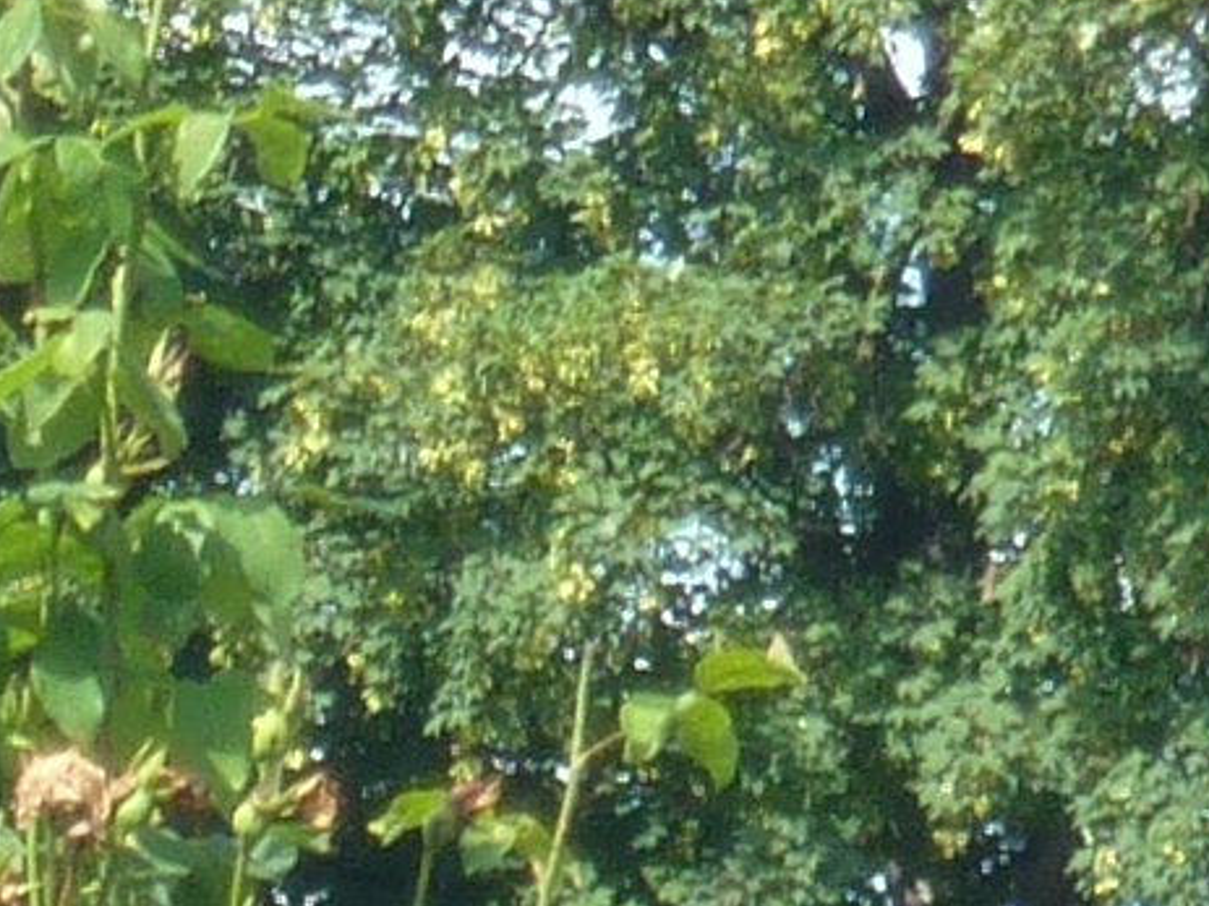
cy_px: 2201
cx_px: -1261
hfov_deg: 1.7
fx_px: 40434
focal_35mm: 1158
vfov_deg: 1.3
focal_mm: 24.1
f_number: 4.5
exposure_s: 1/200
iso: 80
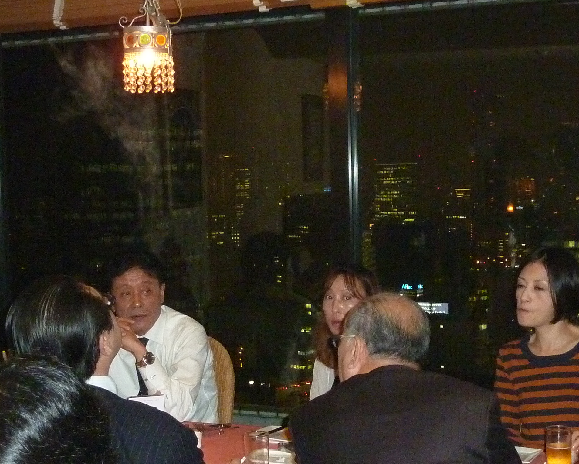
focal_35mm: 66
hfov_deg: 28.7
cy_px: 231
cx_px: 276
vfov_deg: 23.2
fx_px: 1131
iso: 640
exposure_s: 1/30
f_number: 3.5
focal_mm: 5.7
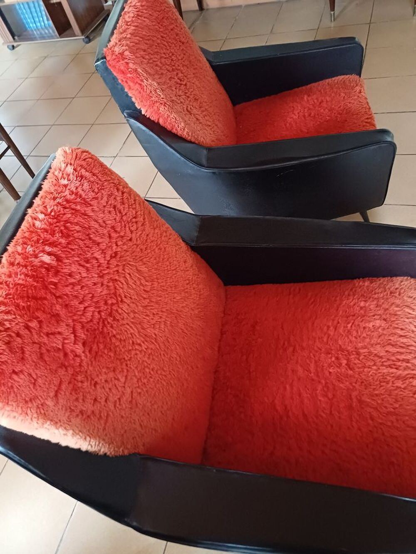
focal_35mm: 25
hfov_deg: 54.9
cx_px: 208
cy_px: 277
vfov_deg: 69.4
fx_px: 401
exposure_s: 1/14.3
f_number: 1.8
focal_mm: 4.65
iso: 1600
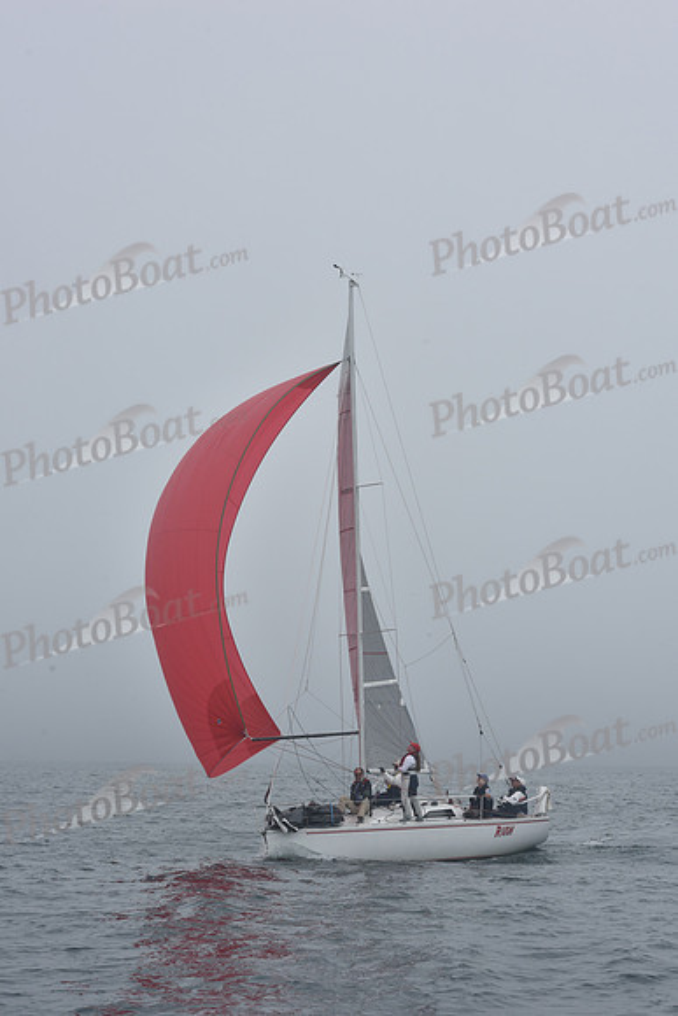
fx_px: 1976
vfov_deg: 28.8
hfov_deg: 19.5
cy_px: 508
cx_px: 339
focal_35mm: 70
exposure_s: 1/800
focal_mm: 70
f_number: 11
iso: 250
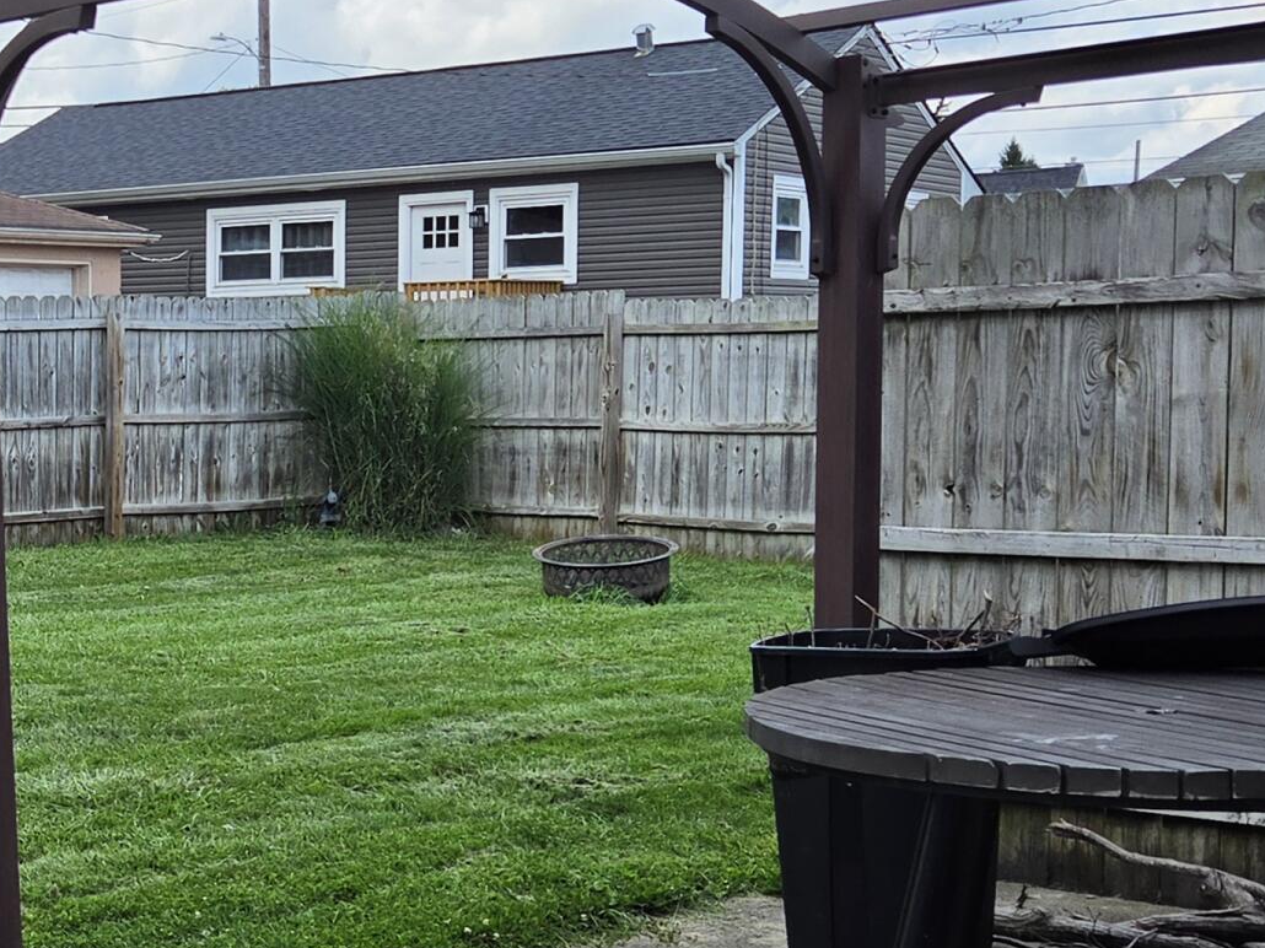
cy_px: 647
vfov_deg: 21.8
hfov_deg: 27.2
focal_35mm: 67
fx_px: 2448
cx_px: -25
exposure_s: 1/4131
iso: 80
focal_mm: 5.4
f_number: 1.8
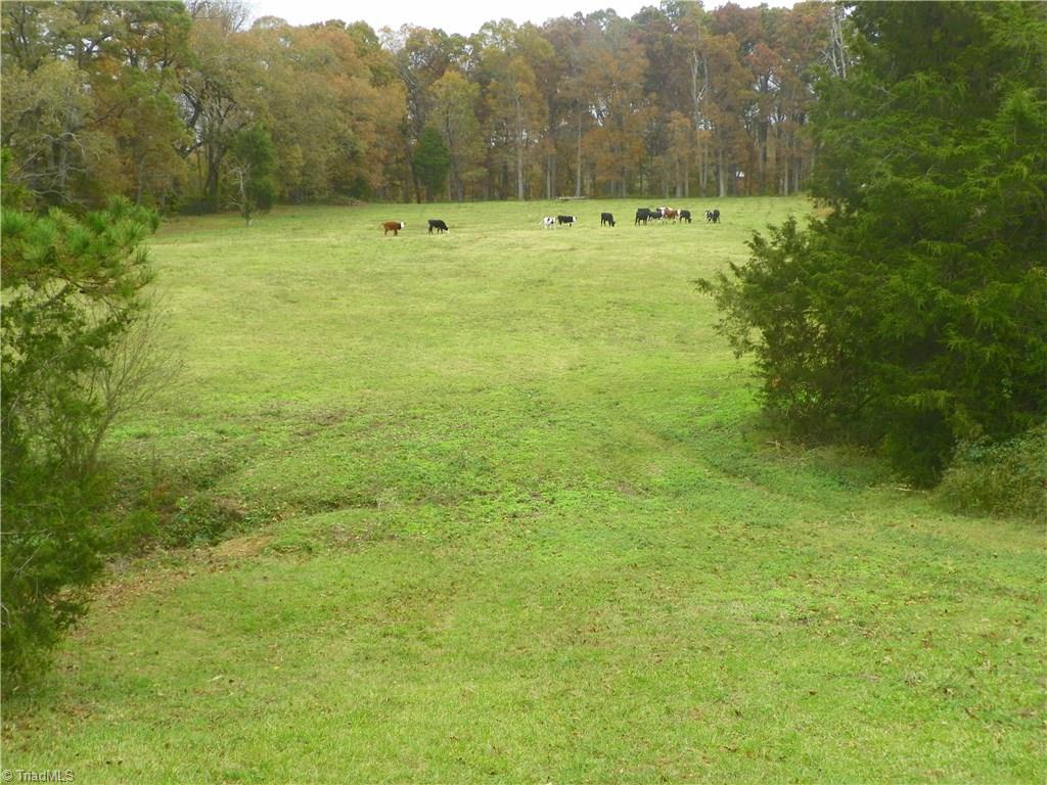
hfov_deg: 43.9
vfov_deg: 33.6
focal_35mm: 43
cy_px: 392
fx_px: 1301
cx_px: 524
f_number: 3.2
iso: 64
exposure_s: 1/125
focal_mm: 7.6
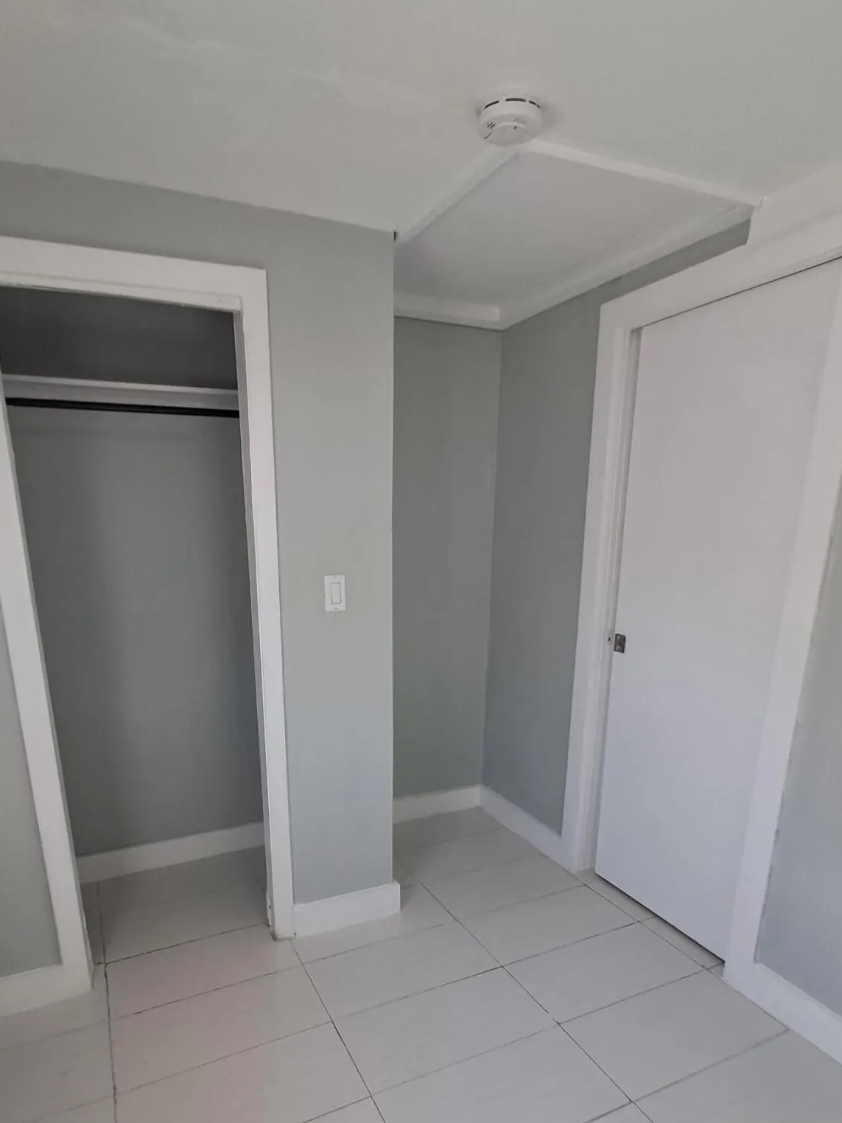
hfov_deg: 63.4
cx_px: 391
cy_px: 723
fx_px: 681
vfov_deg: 77.1
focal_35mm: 21
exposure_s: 1/50
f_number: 2.2
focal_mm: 1.64
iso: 80
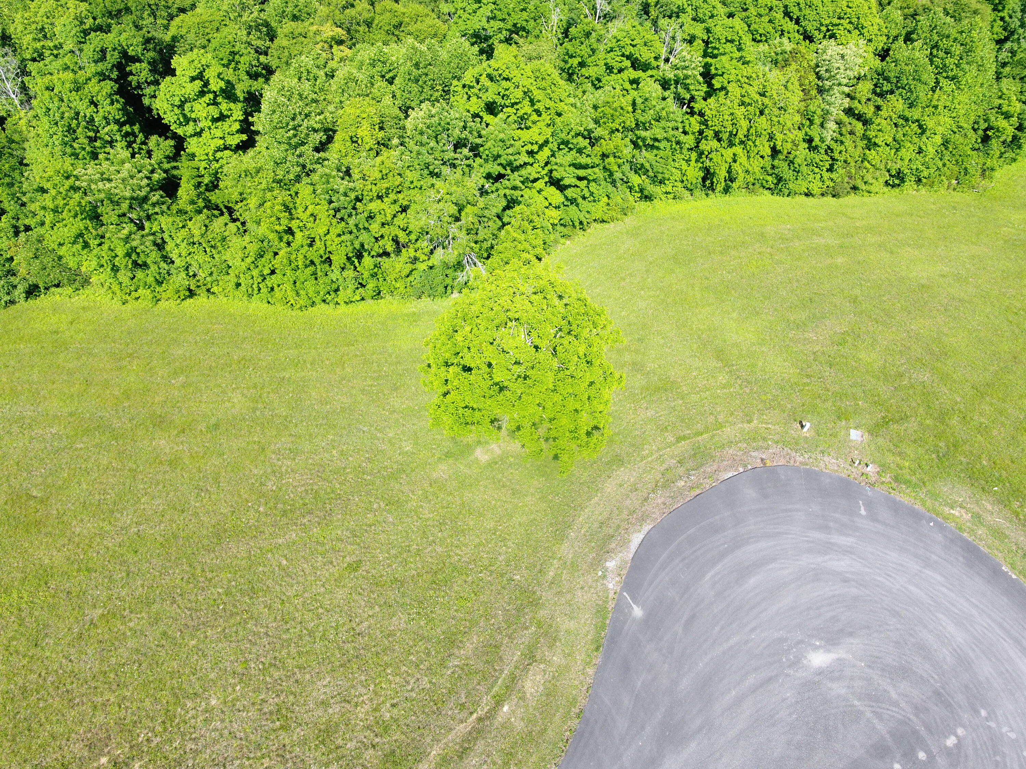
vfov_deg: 66.0
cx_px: 513
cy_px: 384
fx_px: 593
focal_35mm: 20
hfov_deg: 81.7
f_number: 2.8
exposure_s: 1/284
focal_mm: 3.61
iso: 100
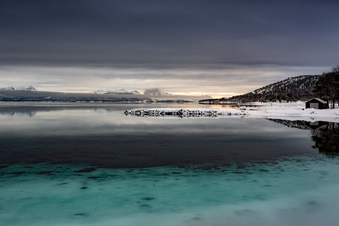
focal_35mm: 41
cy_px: 102
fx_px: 386
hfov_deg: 47.4
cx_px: 163
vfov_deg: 32.6
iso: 100
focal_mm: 24
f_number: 9
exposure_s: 2.5
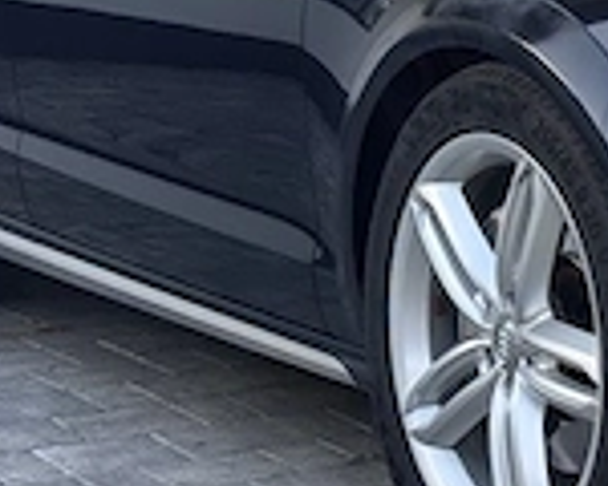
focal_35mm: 188
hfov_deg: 10.1
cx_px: 782
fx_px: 3383
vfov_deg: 8.2
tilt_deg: -3.4
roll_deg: +2.5
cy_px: -57
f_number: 1.78
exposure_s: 1/246
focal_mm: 6.76
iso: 80
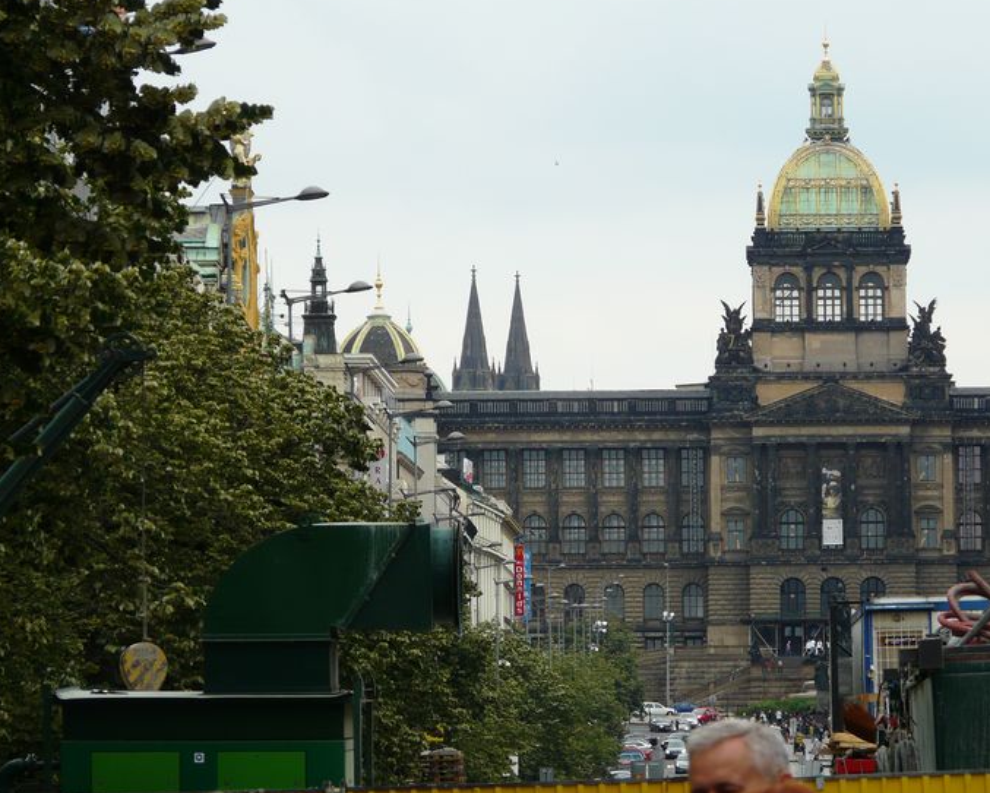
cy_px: 394
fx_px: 7503
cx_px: 575
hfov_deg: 7.5
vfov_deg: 6.0
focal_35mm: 256
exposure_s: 1/250
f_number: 4
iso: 100
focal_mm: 36.5
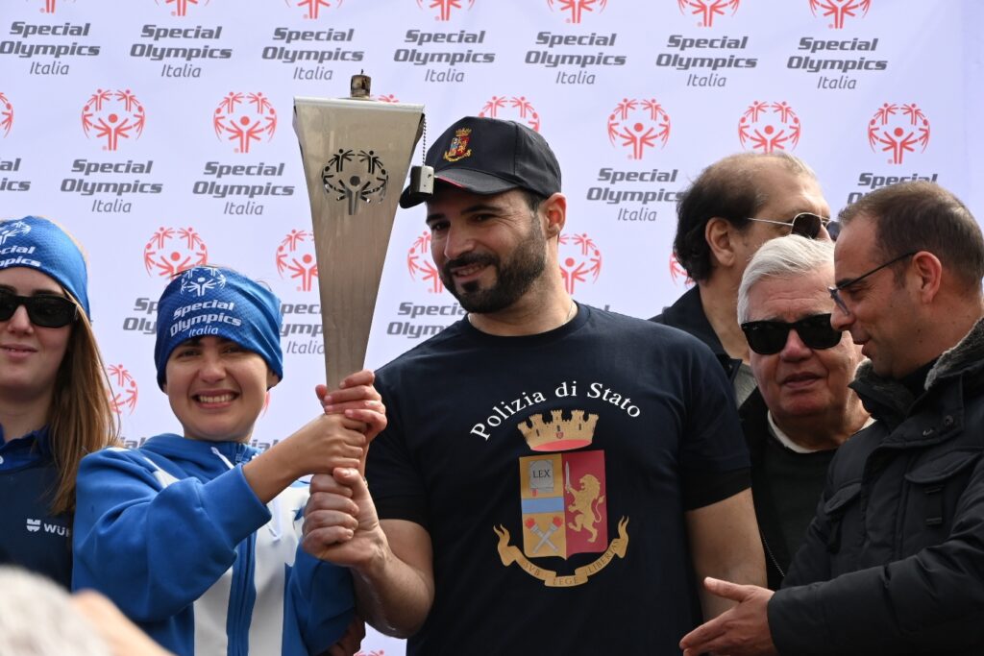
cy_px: 328
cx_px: 492
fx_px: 5740
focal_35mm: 210
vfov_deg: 6.5
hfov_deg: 9.8
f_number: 7.1
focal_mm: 140
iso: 400
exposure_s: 1/800
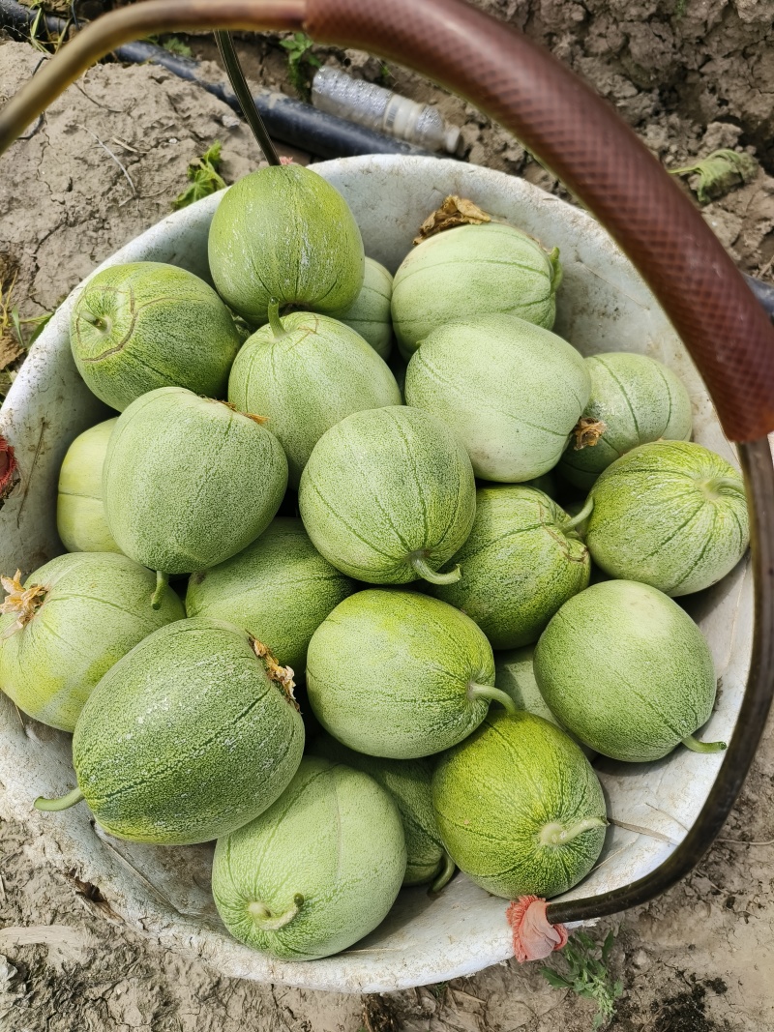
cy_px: 516
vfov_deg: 73.9
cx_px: 387
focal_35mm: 23
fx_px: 686
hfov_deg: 58.9
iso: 172
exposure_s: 1/1174
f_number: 1.75
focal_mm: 5.5
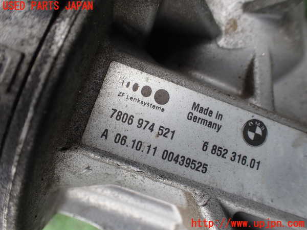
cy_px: 115
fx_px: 266
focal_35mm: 30
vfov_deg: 46.8
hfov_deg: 60.0
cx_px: 154
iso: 100
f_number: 3.2
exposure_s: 1/200
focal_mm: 5.4
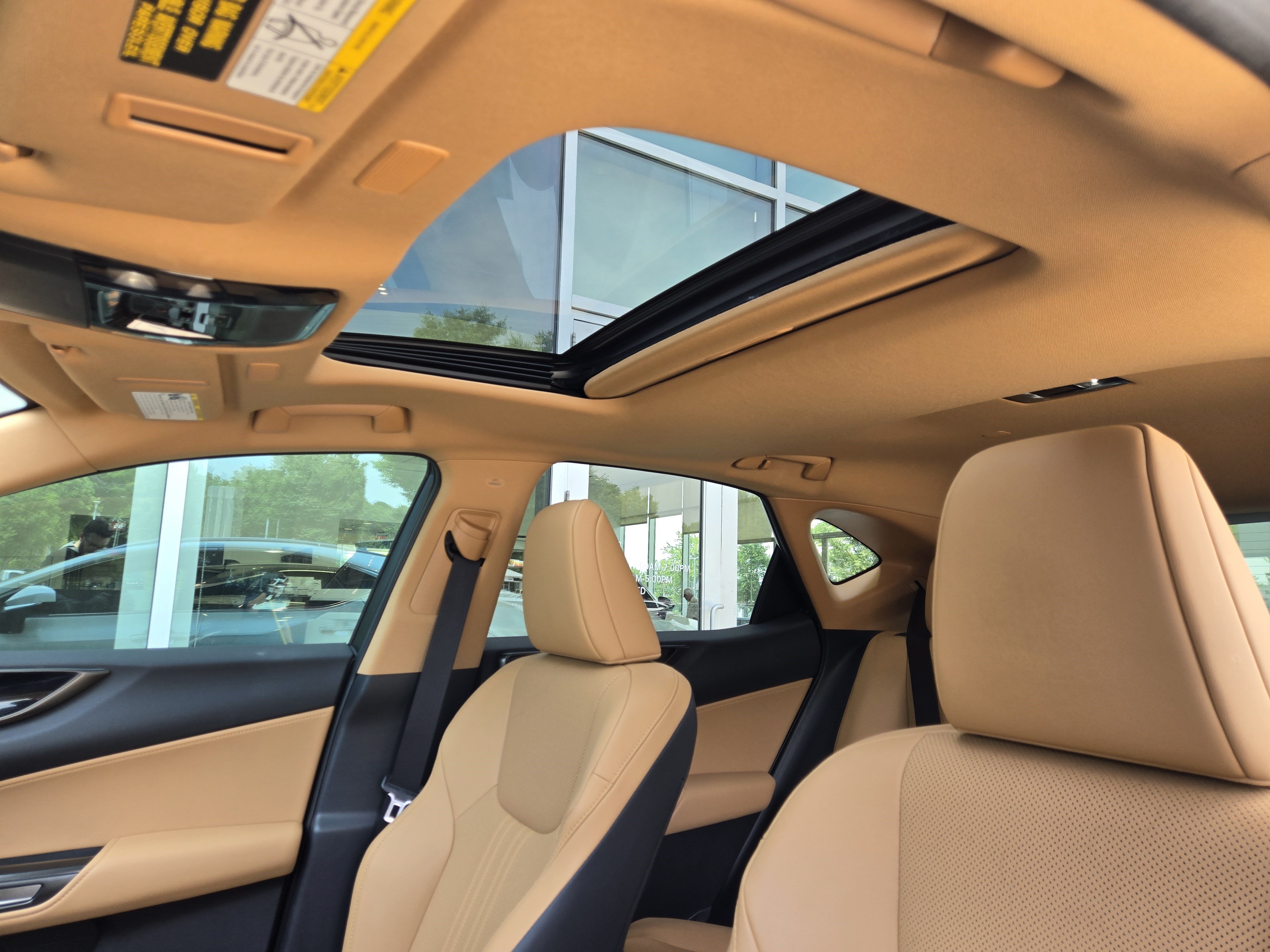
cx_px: 635
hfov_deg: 73.9
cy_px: 476
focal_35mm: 23
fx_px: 844
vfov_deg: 58.9
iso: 80
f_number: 1.8
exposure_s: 1/180
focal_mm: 5.4
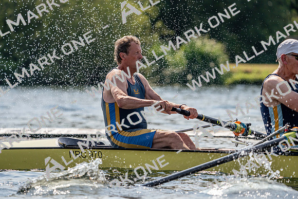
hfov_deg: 6.0
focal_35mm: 341
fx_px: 2823
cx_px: 149
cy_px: 100
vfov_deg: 4.0
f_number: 6.3
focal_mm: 341
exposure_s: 1/1600
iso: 200
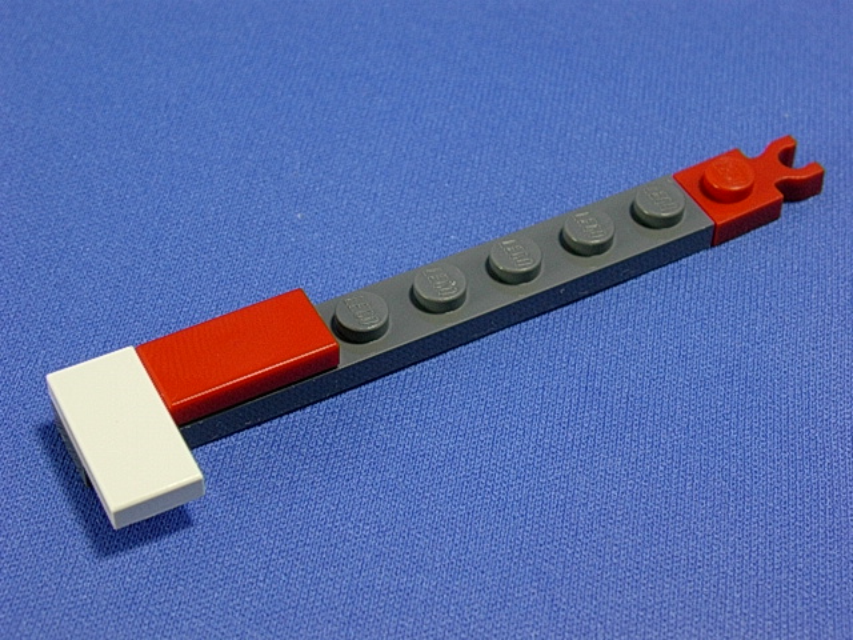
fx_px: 1750
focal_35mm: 71
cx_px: 426
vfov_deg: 20.7
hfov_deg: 27.4
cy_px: 320
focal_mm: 10.8
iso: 70
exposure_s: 1/21.9
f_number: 3.7
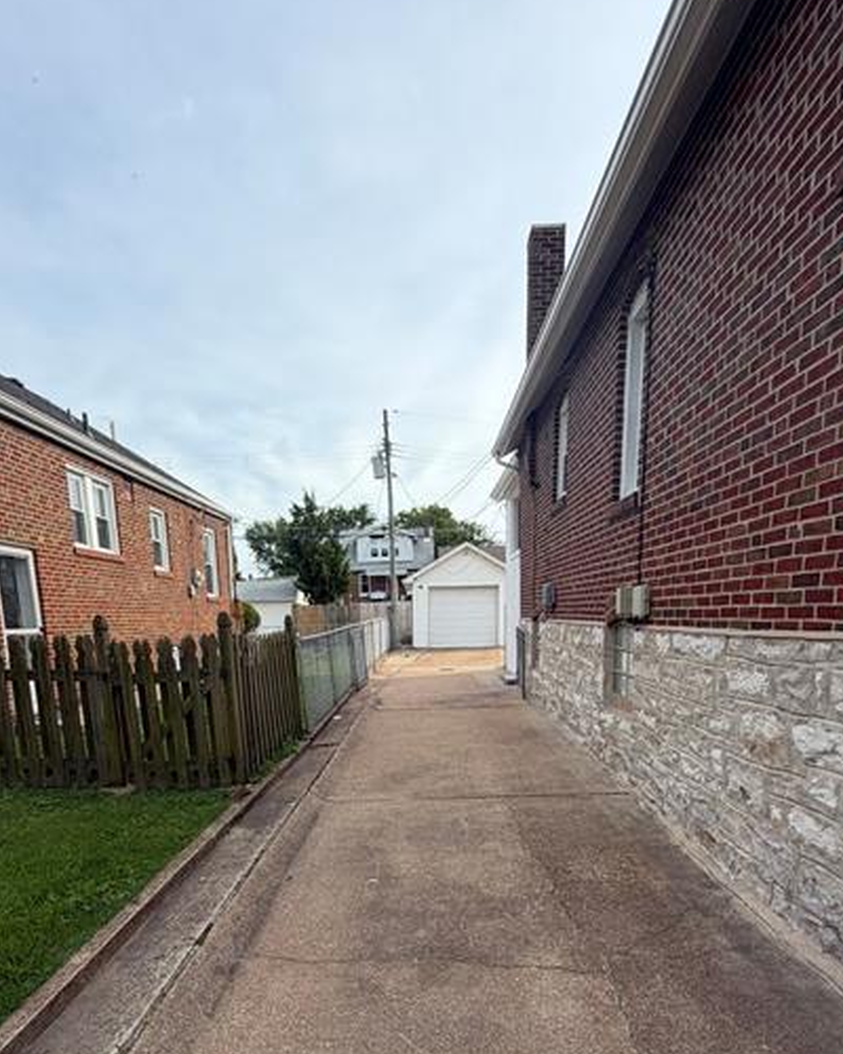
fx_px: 655
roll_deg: +1.1
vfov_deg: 74.0
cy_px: 744
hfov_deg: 65.5
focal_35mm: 21
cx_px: 400
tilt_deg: -11.2
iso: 32
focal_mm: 2.22
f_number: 2.2
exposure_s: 1/770
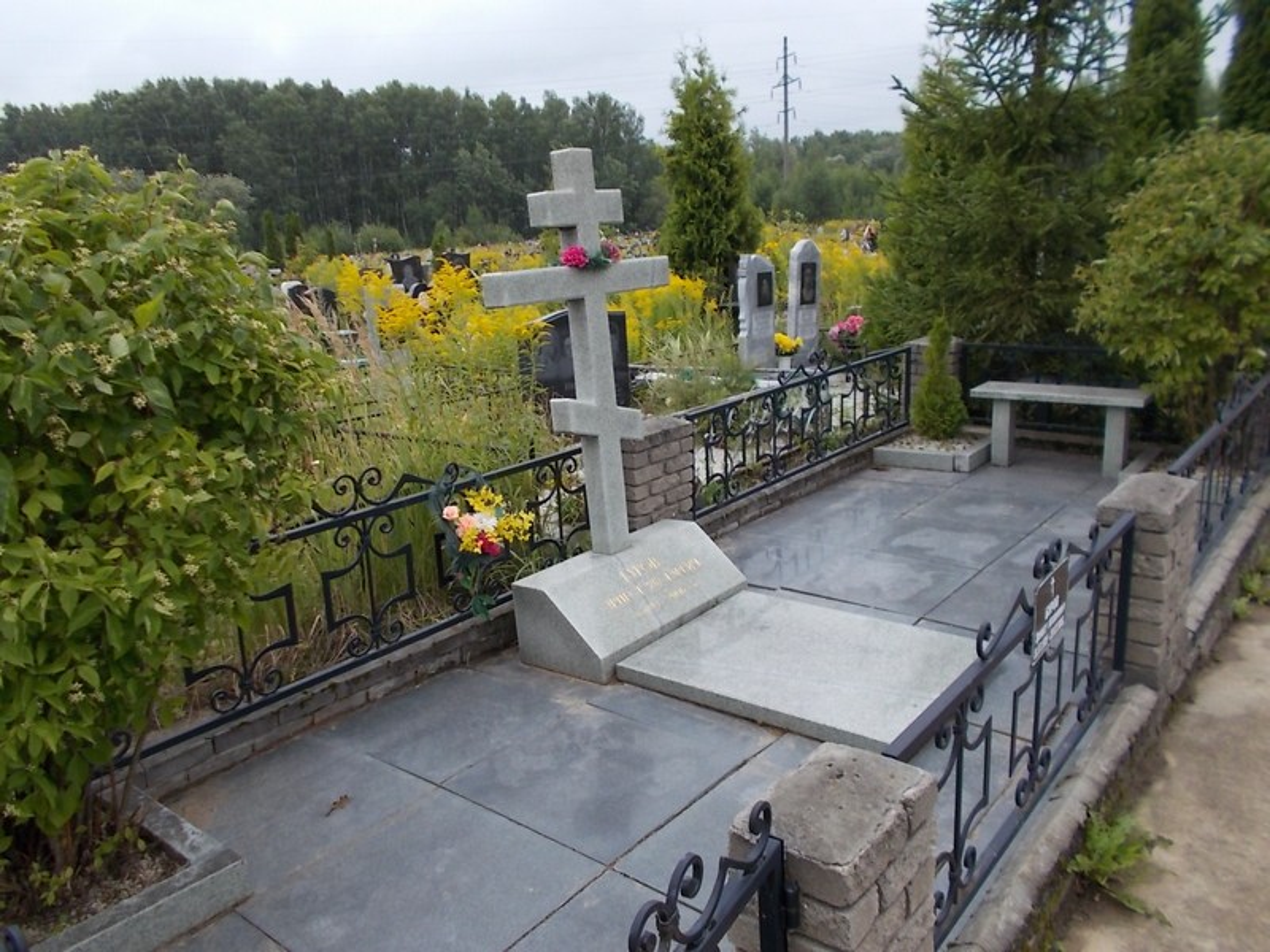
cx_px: 635
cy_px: 476
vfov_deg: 53.1
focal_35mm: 26
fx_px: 954
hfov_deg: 67.3
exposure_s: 1/80
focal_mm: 4.6
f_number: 8
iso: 80
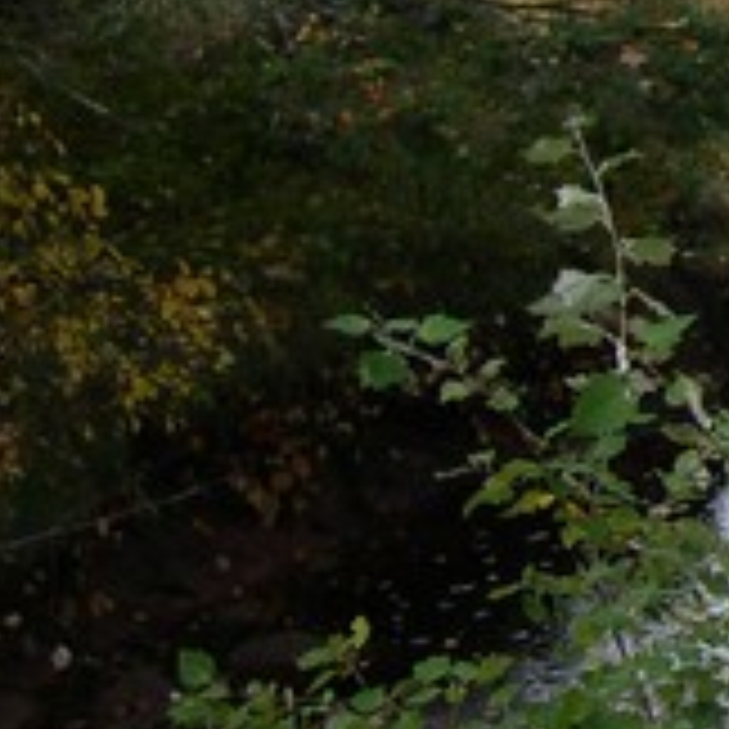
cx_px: 1778
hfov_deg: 9.4
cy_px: -50
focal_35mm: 166
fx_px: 3955
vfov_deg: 10.4
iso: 100
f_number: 2.8
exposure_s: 1/232
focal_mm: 8
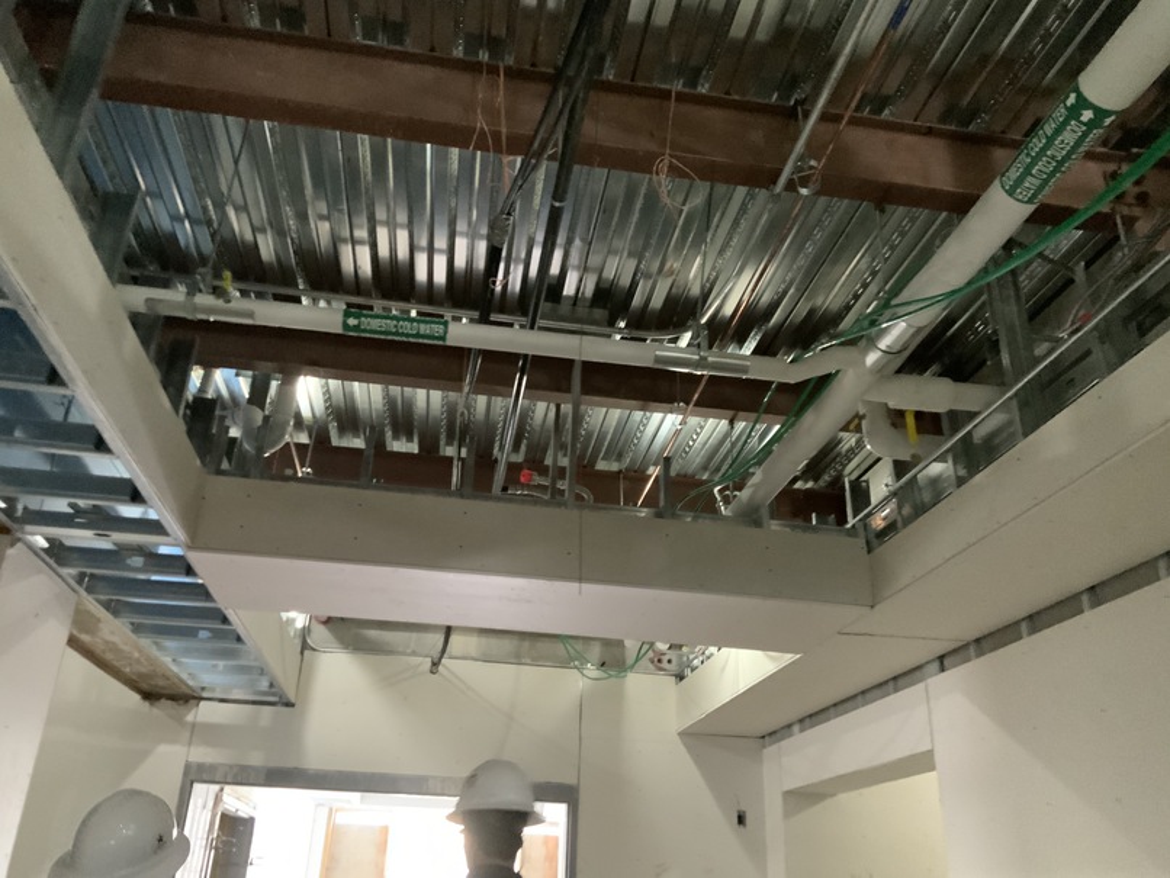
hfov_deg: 61.6
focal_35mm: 29
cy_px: 439
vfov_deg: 48.3
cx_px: 585
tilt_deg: +25.2
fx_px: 980
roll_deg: -0.7
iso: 400
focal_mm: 3
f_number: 1.8
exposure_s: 1/30
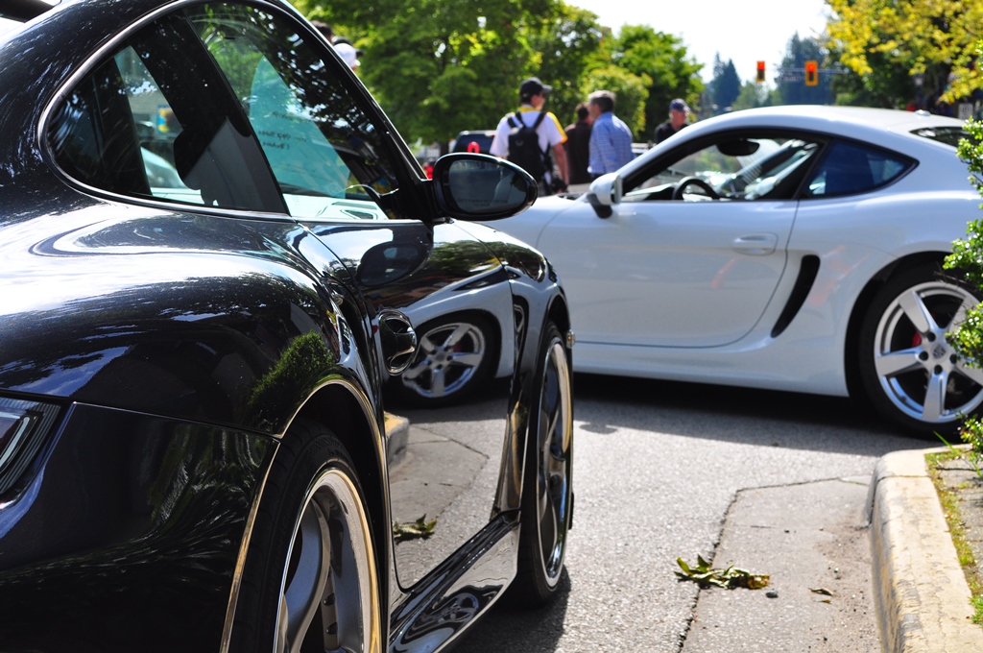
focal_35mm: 82
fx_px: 2250
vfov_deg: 16.5
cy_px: 326
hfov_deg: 24.6
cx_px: 492
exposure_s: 1/400
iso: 320
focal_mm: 55
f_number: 10
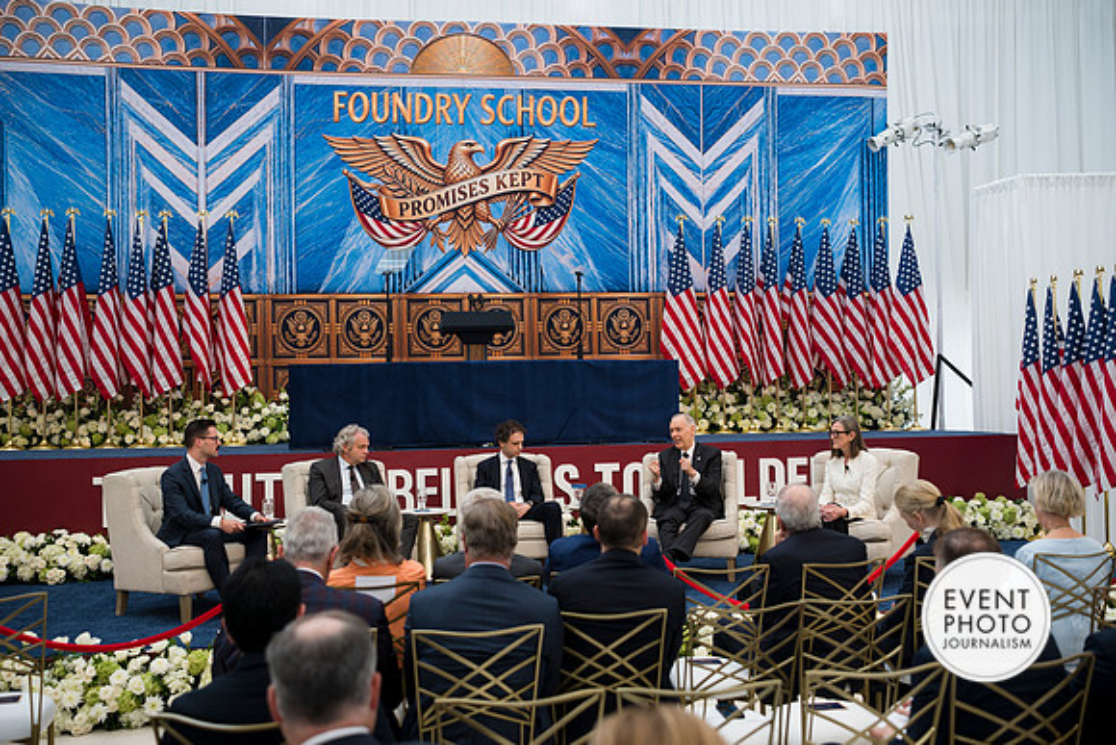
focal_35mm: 35
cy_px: 372
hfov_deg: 54.4
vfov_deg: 37.9
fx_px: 1085
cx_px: 558
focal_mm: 35
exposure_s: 1/320
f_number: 2.8
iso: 160
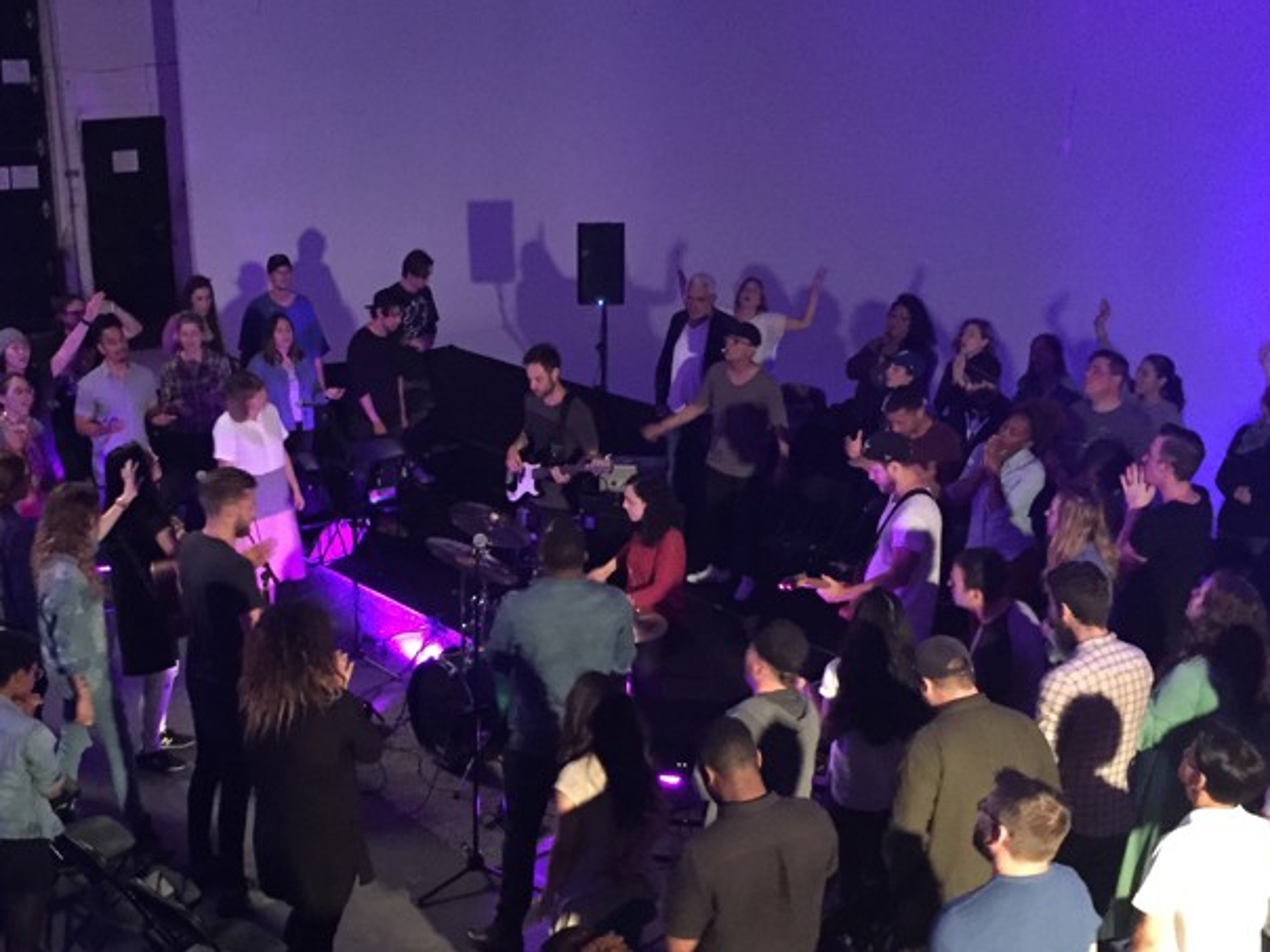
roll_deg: +1.1
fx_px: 1761
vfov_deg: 30.0
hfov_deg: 39.5
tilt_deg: -20.9
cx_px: 496
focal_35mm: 48
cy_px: 649
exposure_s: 1/15
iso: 800
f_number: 2.2
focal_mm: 4.15
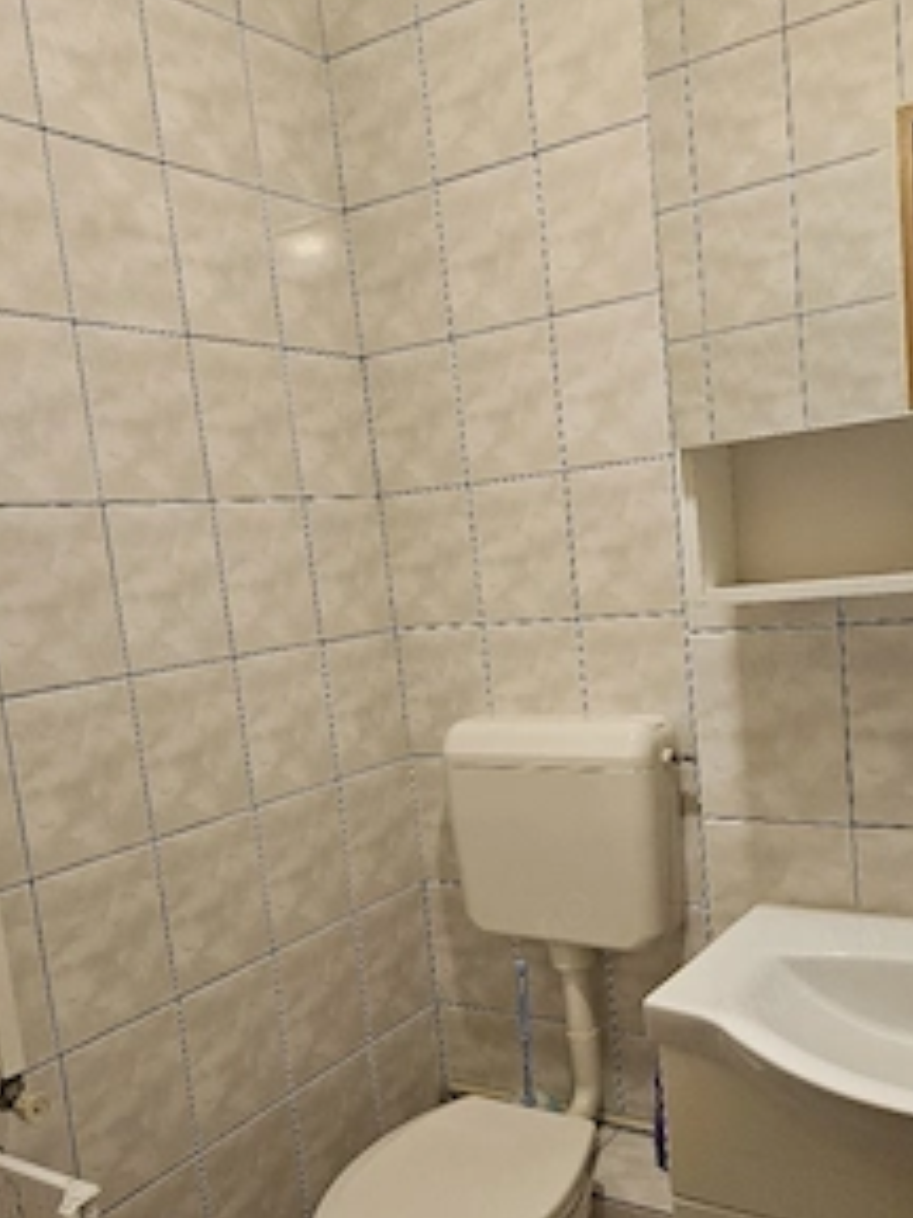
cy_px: 710
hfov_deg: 44.0
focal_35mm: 32
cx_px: 541
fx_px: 1125
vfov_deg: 56.5
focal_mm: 5.4
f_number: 1.8
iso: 640
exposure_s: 1/101
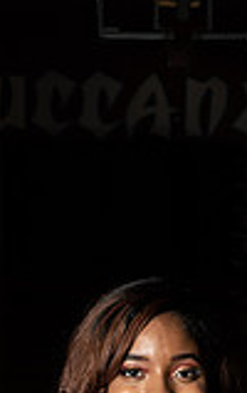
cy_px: 554
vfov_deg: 10.7
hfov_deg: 6.9
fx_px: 2037
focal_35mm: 190
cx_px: 165
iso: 320
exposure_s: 1/200
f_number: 14
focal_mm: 66
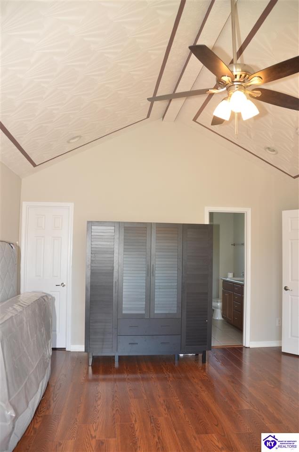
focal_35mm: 27
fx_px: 338
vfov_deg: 67.5
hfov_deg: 47.7
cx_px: 150
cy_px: 226
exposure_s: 1/60
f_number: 4
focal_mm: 18
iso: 360
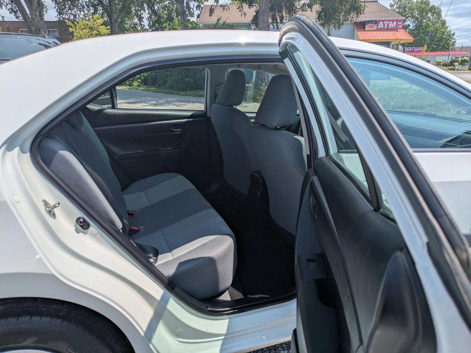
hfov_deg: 69.4
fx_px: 340
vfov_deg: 54.9
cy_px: 176
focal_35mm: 25
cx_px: 236
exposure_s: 1/3378
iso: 47
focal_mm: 5.43
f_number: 1.89
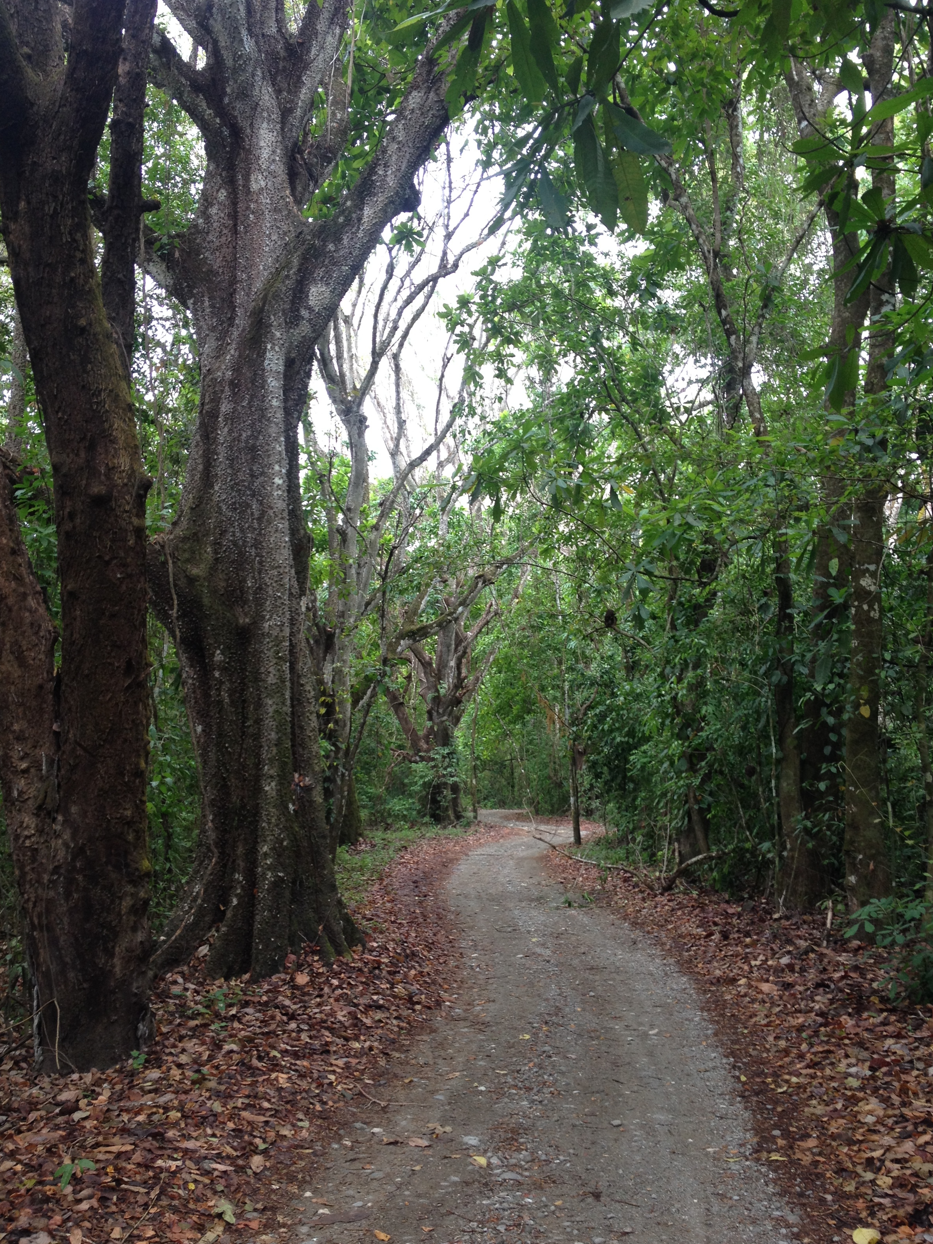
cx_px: 469
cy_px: 622
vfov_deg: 51.4
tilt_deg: +7.1
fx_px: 1294
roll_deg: +1.8
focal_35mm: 36
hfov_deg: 39.7
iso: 50
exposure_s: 1/60
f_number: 2.4
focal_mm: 4.28
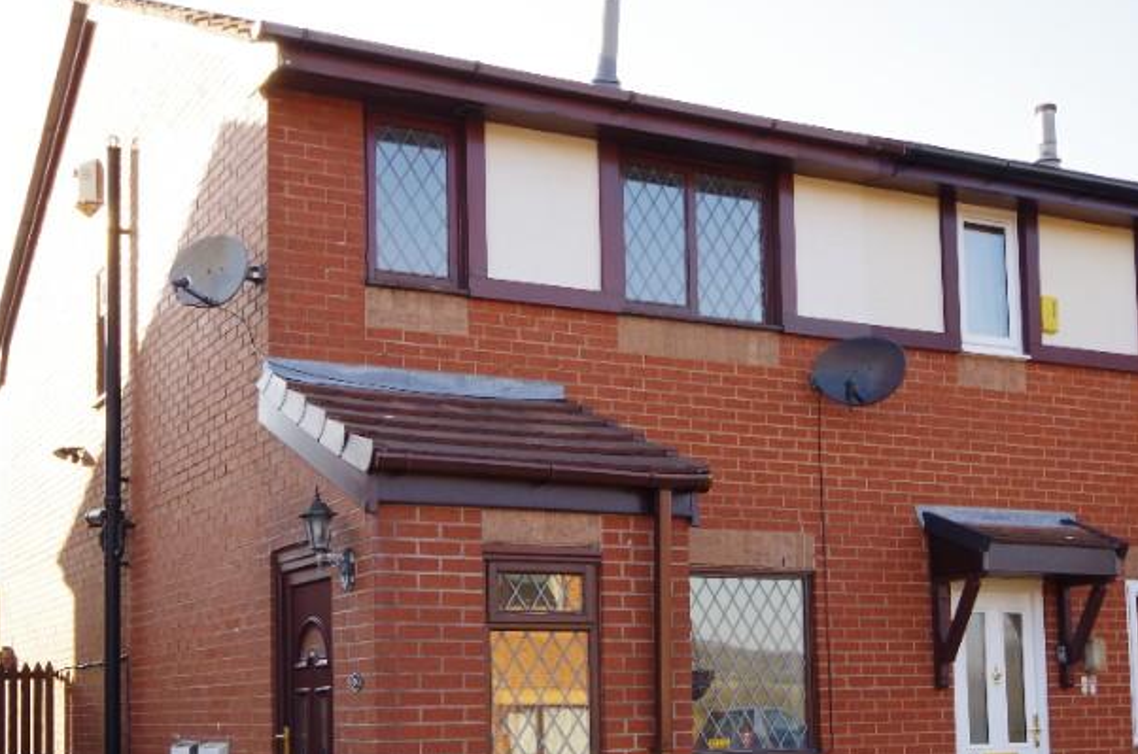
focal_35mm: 51
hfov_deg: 38.9
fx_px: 1609
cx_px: 495
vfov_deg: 25.9
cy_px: 603
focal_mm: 20
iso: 400
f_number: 11
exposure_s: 1/60
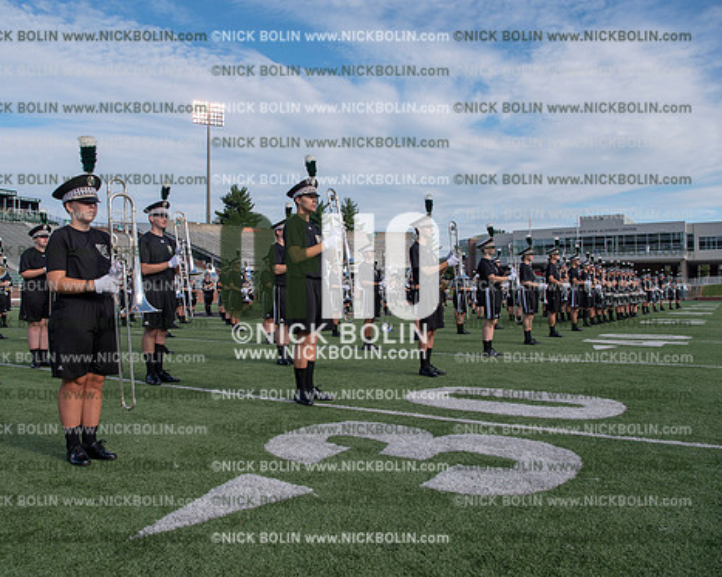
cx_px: 329
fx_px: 598
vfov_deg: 51.5
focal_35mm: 28
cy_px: 287
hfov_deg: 62.1
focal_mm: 24
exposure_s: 1/640
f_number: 5.6
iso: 100
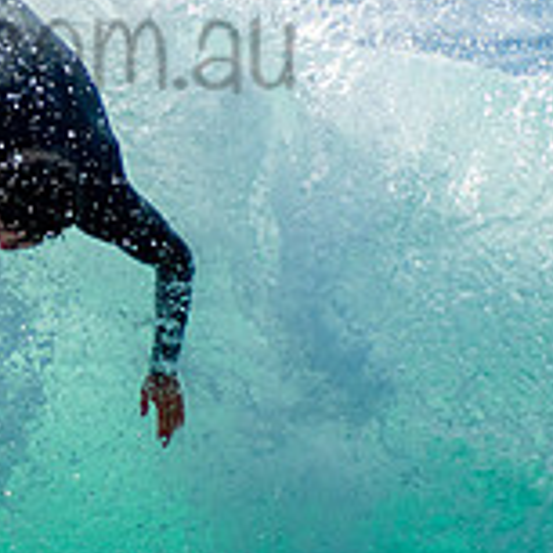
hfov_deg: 0.9
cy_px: 5
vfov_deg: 0.9
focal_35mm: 1933
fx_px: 34937
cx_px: -87
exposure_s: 1/2000
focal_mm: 400
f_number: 5.6
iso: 250
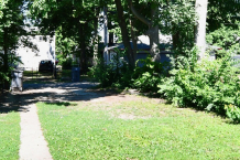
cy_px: 67
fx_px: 366
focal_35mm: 55
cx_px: 81
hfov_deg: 35.9
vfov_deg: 24.6
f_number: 10
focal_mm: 16
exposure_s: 1/400
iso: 640
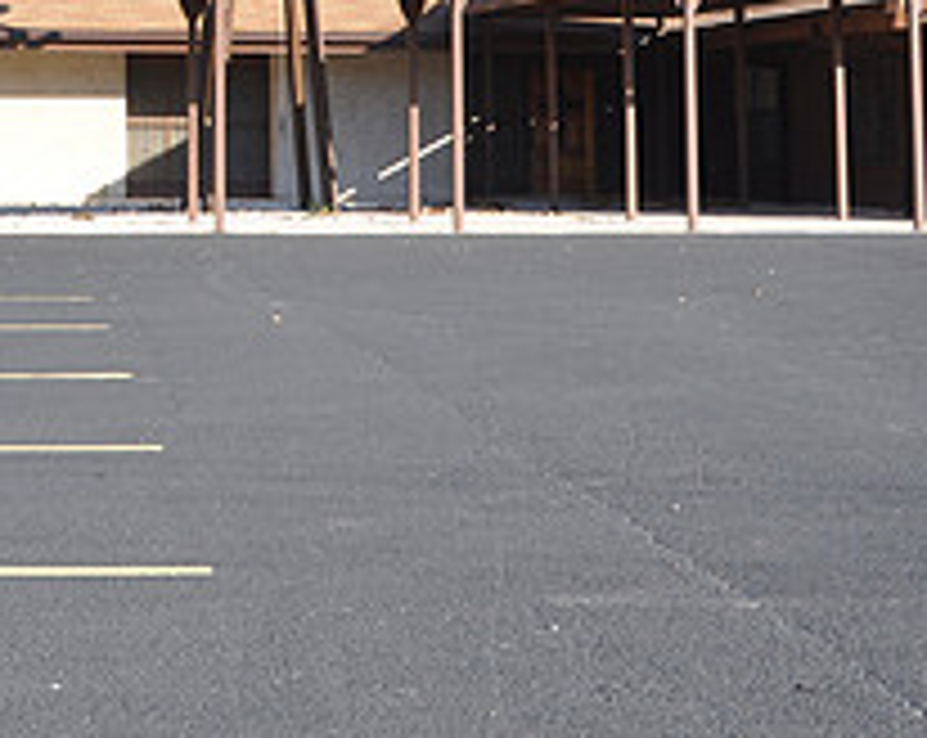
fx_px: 2282
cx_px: -68
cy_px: -83
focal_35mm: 83
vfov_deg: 17.7
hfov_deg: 21.9
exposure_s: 1/100
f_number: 10
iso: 200
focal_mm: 21
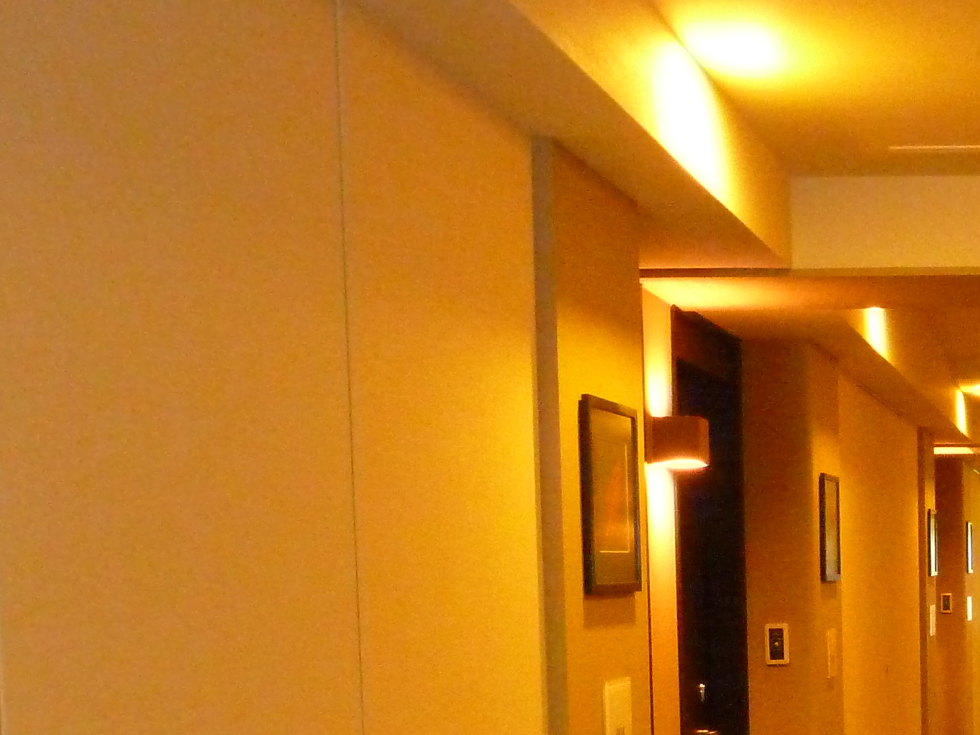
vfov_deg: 22.0
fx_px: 1812
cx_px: 1072
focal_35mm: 64
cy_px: 742
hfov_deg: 27.7
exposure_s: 1/13
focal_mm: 4.1
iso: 800
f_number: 3.3
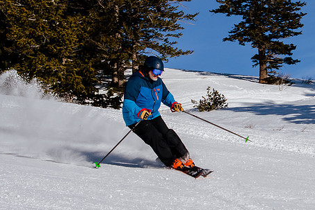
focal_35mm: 155
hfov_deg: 13.2
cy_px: 78
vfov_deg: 8.8
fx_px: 1356
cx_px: 247
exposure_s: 1/1000
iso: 160
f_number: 8
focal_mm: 50
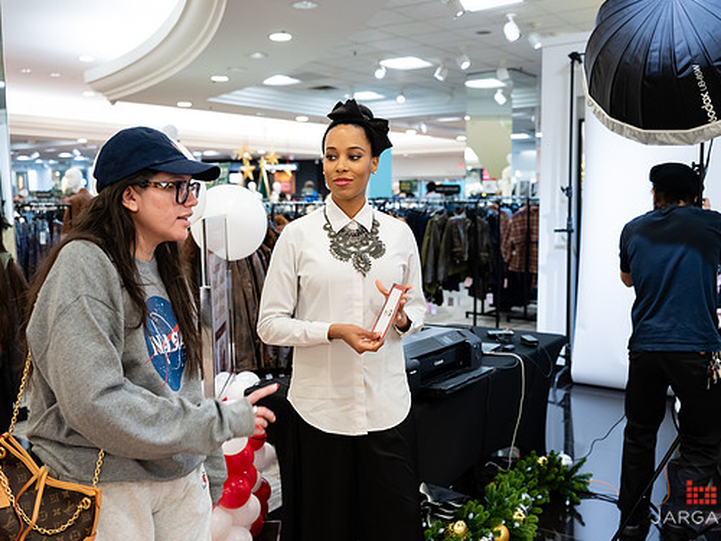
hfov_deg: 52.6
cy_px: 276
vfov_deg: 40.7
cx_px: 371
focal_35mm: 35
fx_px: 729
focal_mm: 31
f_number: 3.2
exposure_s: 1/125
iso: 1000
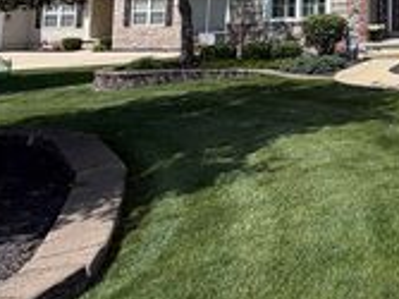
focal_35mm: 42
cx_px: 585
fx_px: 484
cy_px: -35
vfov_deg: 30.5
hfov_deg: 29.4
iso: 20
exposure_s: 1/970
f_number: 2.2
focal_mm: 2.22
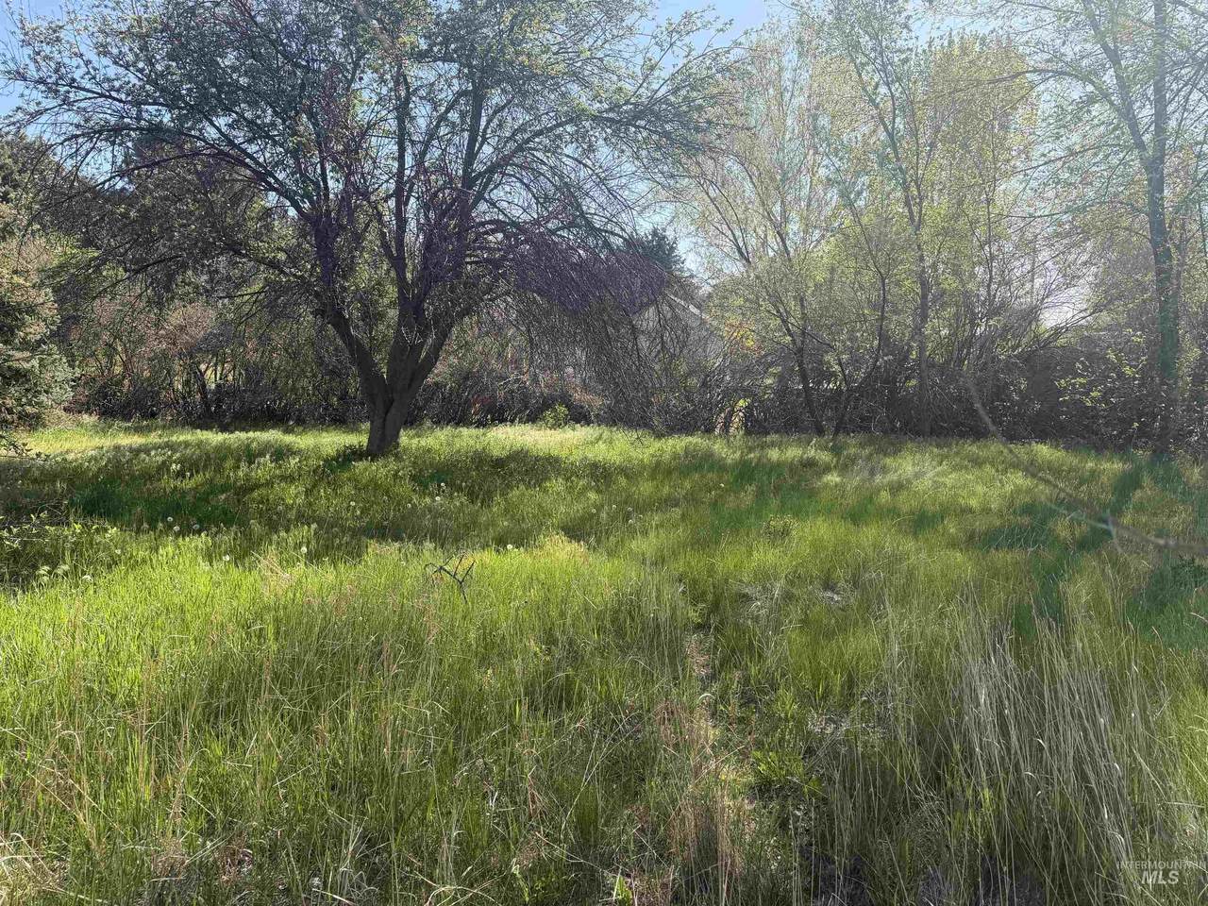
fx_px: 838
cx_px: 604
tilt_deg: -6.2
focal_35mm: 24
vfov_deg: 56.8
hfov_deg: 71.6
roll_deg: +1.0
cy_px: 453
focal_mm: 6.76
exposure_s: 1/1493
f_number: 1.78
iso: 80
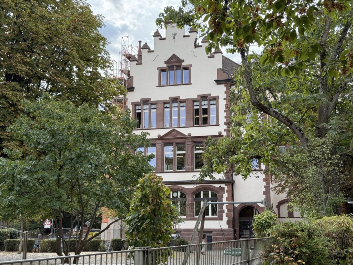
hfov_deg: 39.7
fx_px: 489
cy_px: 132
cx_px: 176
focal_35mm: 48
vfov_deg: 30.3
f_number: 1.78
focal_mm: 6.76
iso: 80
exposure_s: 1/1642
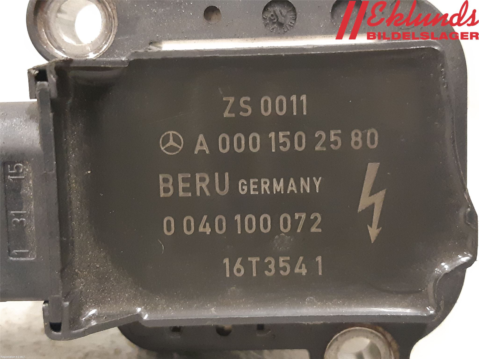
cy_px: 180
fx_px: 360
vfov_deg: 53.1
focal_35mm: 26
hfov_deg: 67.3
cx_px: 240
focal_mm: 3.93
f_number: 1.7
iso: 400
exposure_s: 1/25
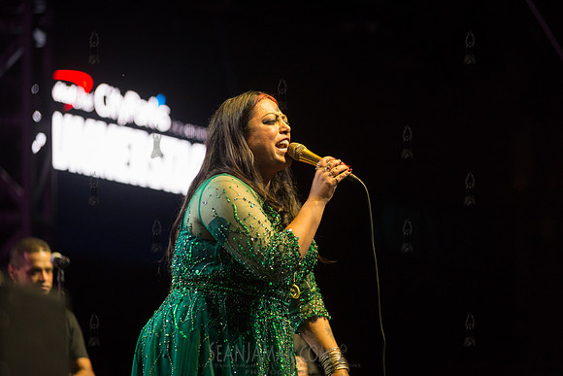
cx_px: 282
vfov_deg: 7.4
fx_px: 2894
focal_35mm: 185
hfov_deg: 11.1
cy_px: 188
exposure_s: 1/500
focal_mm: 185
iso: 2500
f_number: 4
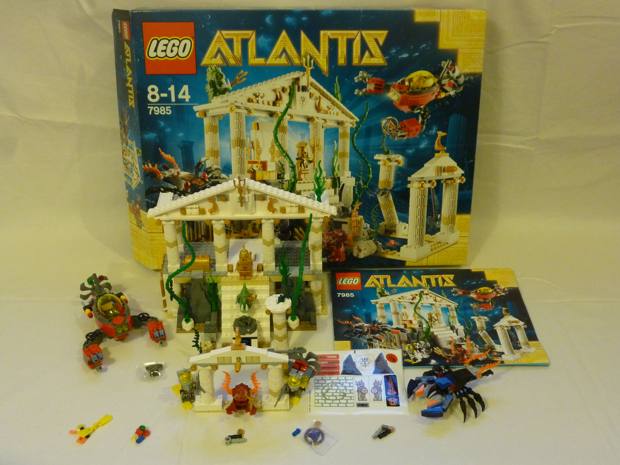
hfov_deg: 49.0
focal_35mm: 38
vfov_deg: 37.7
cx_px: 310
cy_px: 232
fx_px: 681
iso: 400
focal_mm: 6.7
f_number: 3.9
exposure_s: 1/6
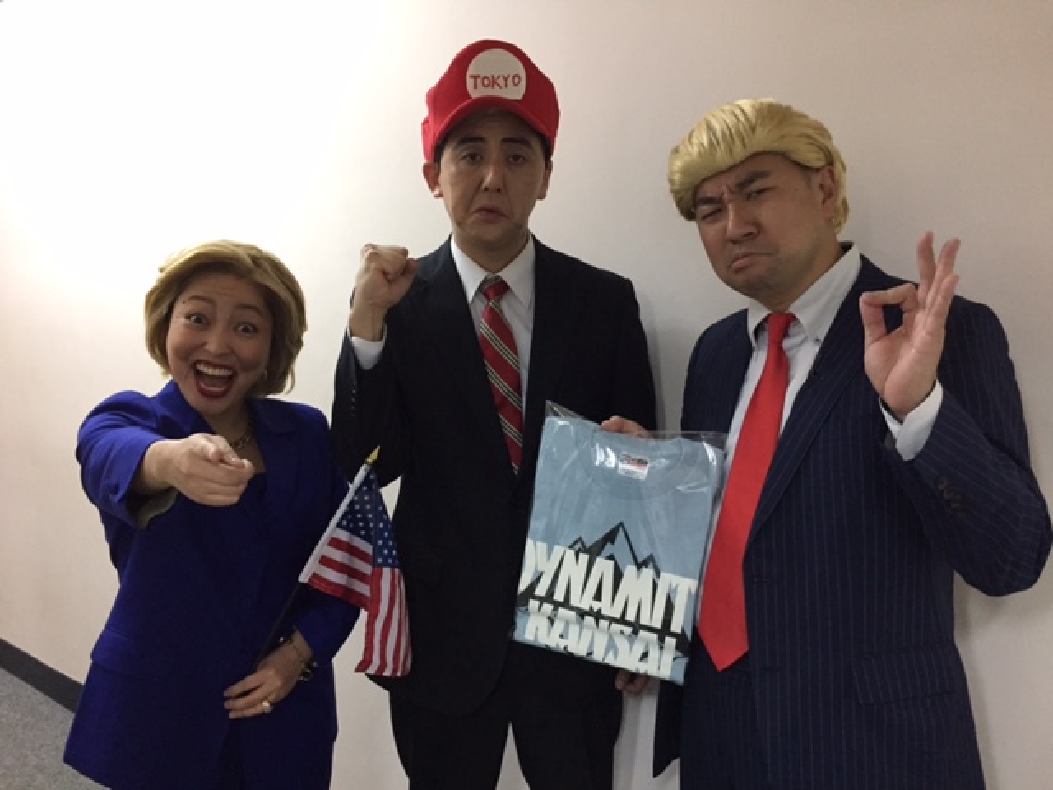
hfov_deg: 61.7
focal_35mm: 29
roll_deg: +0.3
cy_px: 395
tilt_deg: -6.8
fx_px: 882
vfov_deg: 48.2
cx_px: 526
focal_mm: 4.15
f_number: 2.2
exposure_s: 1/30
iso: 200
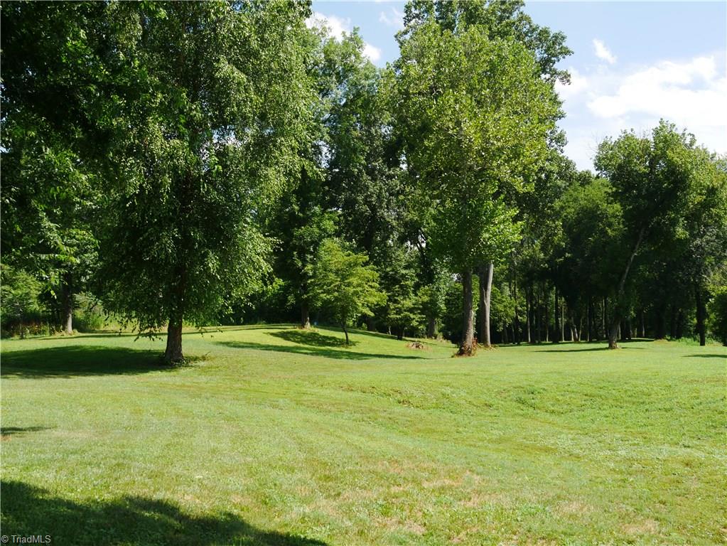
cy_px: 273
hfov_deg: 44.8
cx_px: 364
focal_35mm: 42
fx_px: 882
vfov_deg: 34.4
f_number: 5.6
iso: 200
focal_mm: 21
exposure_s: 1/320
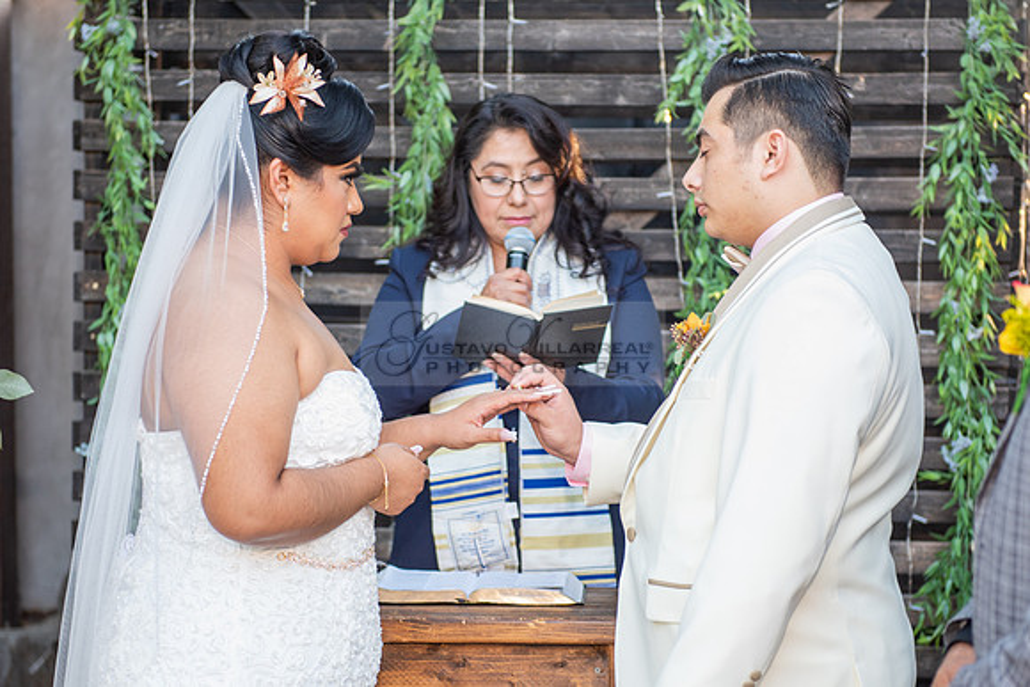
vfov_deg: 14.9
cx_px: 505
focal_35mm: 92
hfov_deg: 22.2
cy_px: 402
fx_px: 2620
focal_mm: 70
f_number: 3.2
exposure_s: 1/160
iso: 500
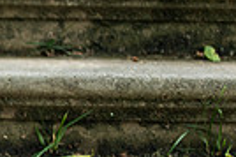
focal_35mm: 349
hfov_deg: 5.8
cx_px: -175
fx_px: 2285
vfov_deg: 3.9
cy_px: 173
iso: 640
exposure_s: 1/1000
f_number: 3.5
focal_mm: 75
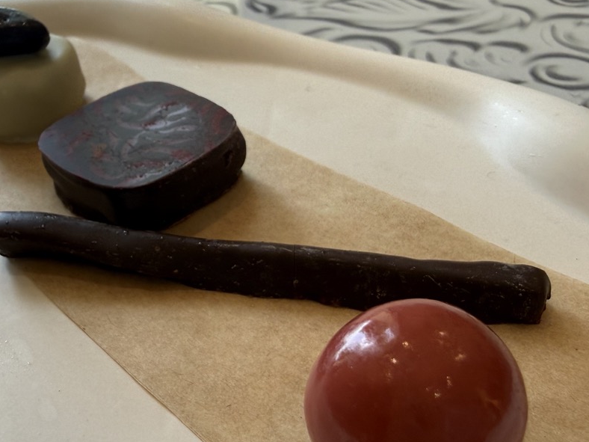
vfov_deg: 36.8
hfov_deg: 47.8
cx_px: 274
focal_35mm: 39
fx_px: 664
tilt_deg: -36.9
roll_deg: +6.6
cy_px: 218
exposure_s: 1/208
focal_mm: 2.22
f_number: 2.2
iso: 64
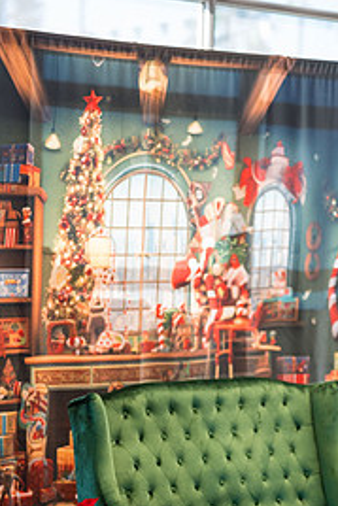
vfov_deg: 24.0
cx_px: 217
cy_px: 364
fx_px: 1181
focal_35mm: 84
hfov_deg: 16.3
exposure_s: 1/640
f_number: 1.3
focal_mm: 50
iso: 800
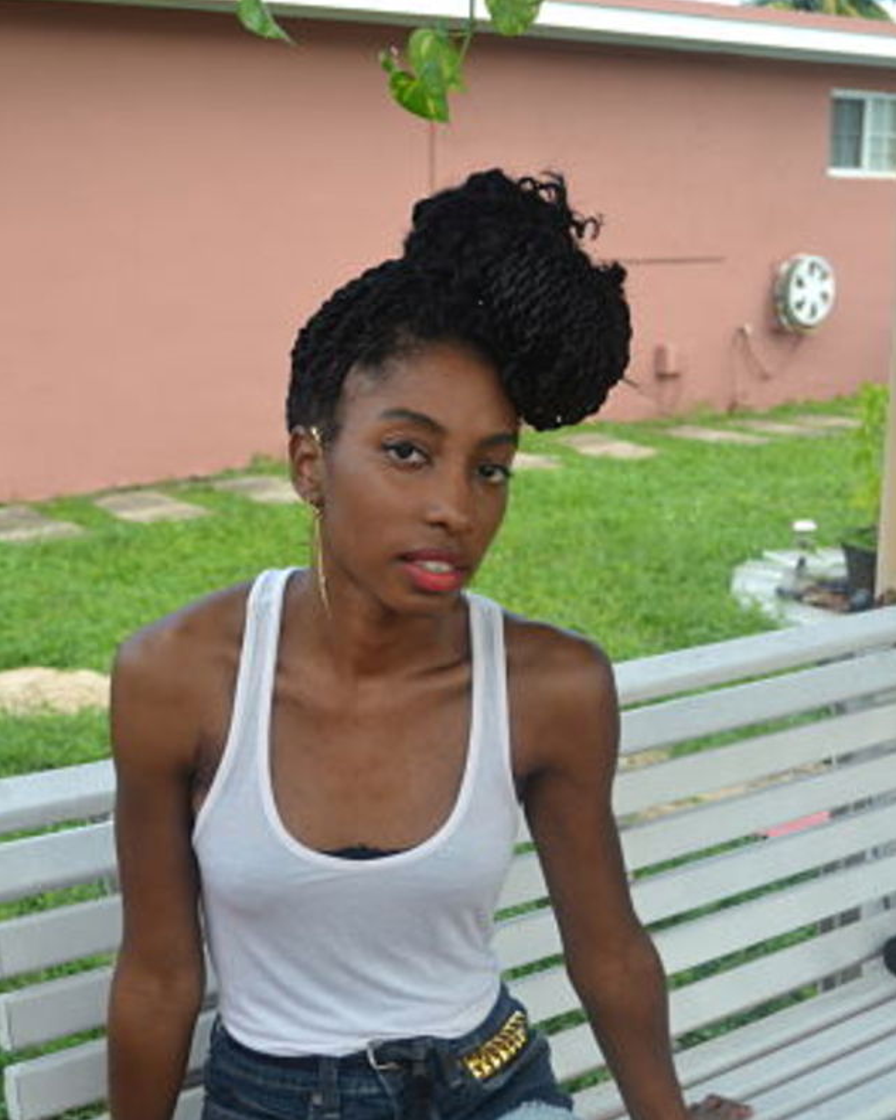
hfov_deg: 30.5
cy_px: 622
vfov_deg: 37.6
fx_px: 1643
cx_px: 449
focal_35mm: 50
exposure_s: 1/125
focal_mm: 29
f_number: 5.6
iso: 140
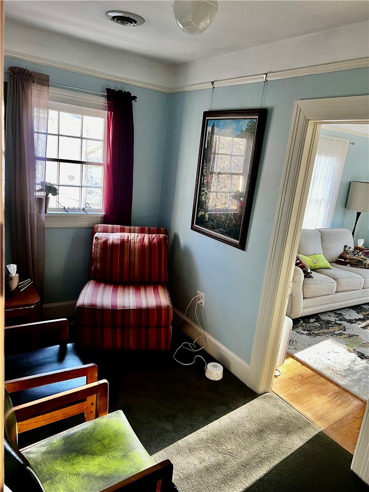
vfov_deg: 67.3
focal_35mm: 26
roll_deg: -6.3
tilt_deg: -13.1
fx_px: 370
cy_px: 246
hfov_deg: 53.1
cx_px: 184
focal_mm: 5.7
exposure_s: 1/76
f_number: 1.5
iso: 125
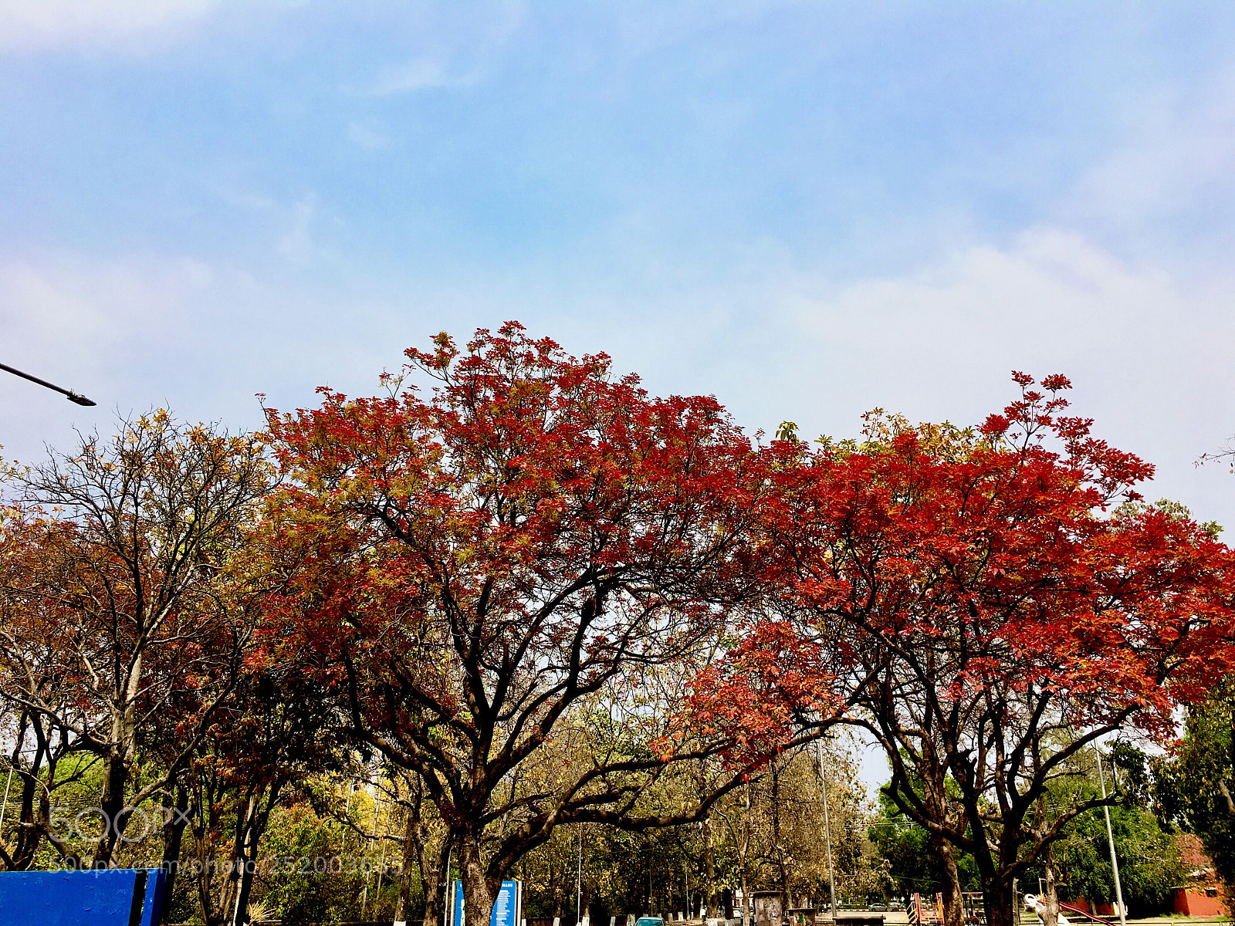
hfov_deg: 61.7
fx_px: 1035
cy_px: 463
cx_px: 618
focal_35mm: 29
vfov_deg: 48.2
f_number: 2.2
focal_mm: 4.15
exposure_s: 1/6410
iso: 25
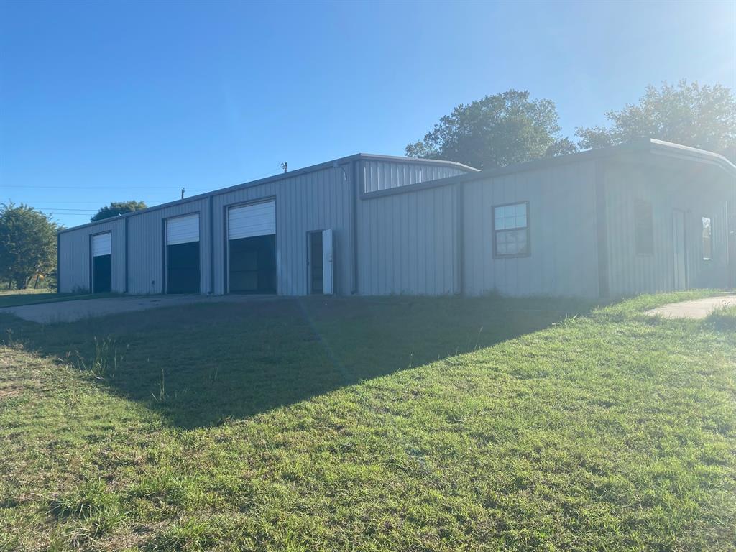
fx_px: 553
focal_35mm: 26
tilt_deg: +3.0
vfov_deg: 53.1
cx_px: 368
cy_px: 276
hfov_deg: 67.3
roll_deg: -0.1
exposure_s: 1/2410
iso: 32
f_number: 1.8
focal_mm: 4.25
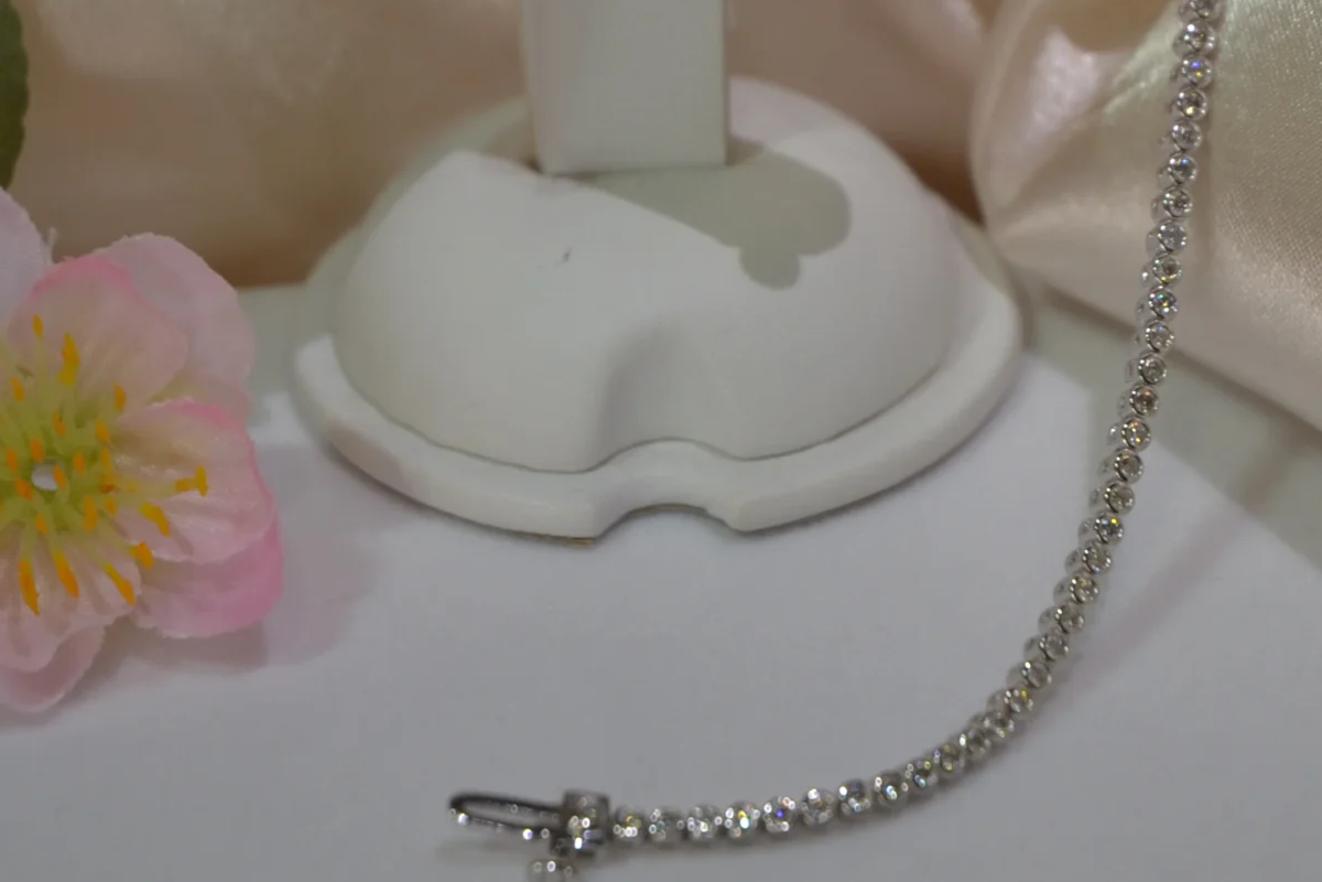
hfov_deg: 9.2
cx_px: 878
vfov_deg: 6.1
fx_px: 8225
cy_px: 47
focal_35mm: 224
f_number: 4.5
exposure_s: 1/125
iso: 200
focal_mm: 70
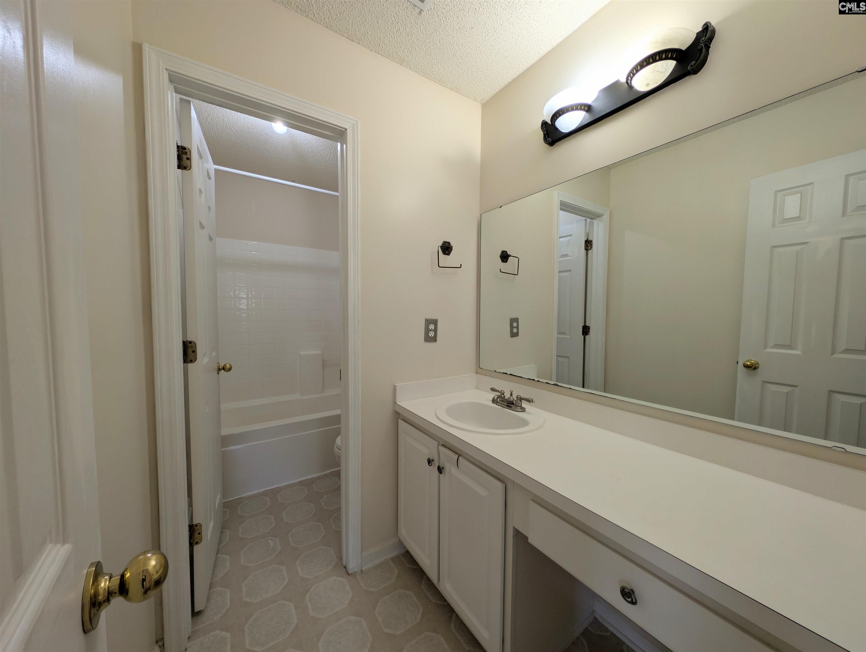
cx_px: 433
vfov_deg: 94.6
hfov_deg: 110.5
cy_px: 326
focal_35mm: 12
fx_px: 301
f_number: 1.95
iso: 44
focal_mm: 2.23
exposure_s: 1/60
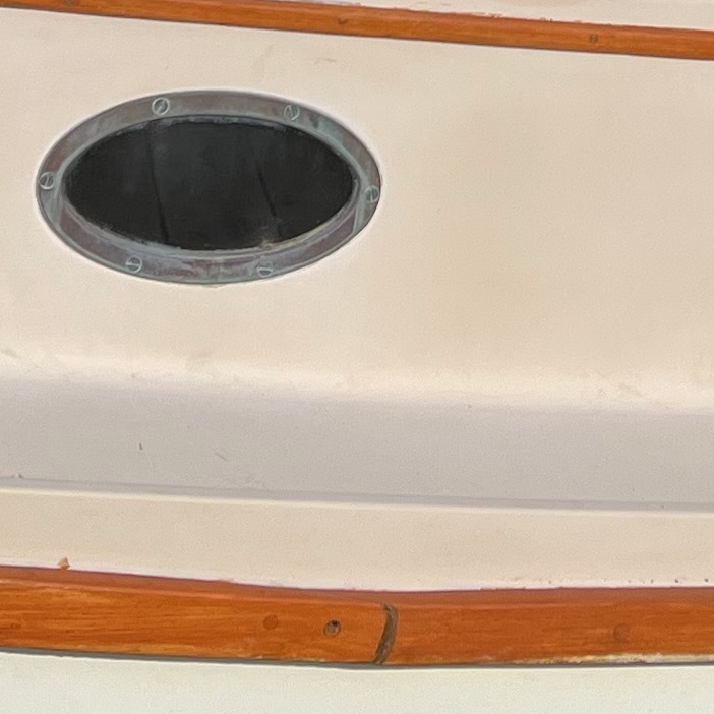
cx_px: 538
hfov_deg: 13.2
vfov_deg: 12.1
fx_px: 3080
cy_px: -570
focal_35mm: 132
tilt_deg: -7.7
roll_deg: -8.4
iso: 50
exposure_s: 1/6579
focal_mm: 5.7
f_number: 1.5
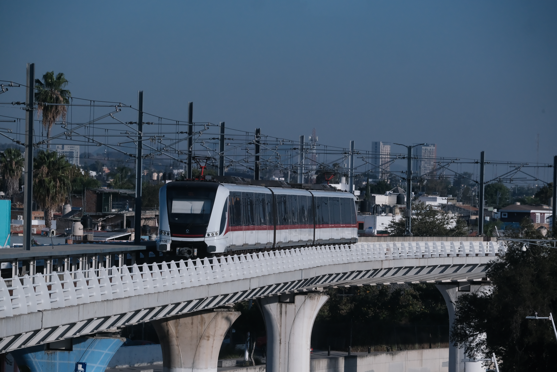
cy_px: 186
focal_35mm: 210
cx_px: 278
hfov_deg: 9.8
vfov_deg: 6.5
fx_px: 3249
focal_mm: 140
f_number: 6.4
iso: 1000
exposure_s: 1/4000
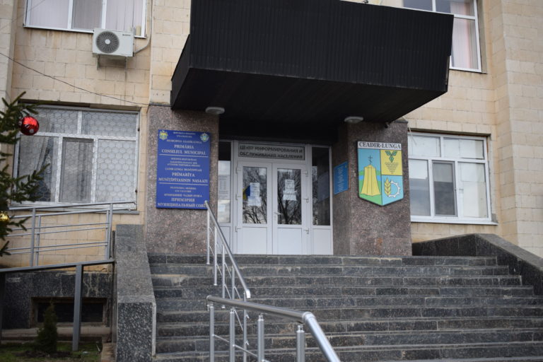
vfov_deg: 31.9
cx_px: 272
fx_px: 633
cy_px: 181
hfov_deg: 46.4
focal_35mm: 42
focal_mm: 28
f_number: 4.2
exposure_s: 1/1000
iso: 500
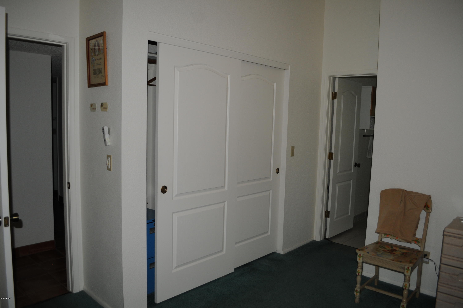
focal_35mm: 27
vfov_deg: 47.8
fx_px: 347
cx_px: 232
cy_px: 154
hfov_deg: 67.4
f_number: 3.5
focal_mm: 18
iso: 320
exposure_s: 1/250
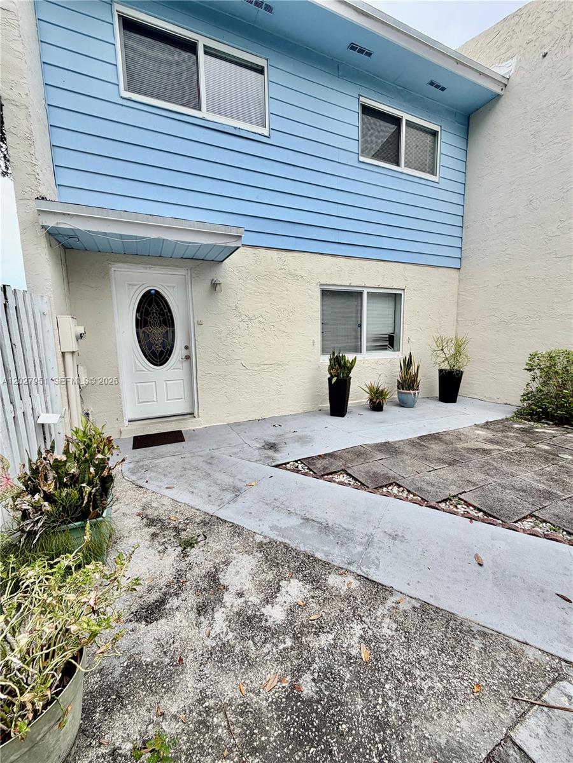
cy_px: 382
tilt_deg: -7.8
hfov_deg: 85.7
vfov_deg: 102.1
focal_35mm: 14
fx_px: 309
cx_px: 286
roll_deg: +0.9
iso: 32
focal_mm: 2.22
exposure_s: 1/770
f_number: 2.2
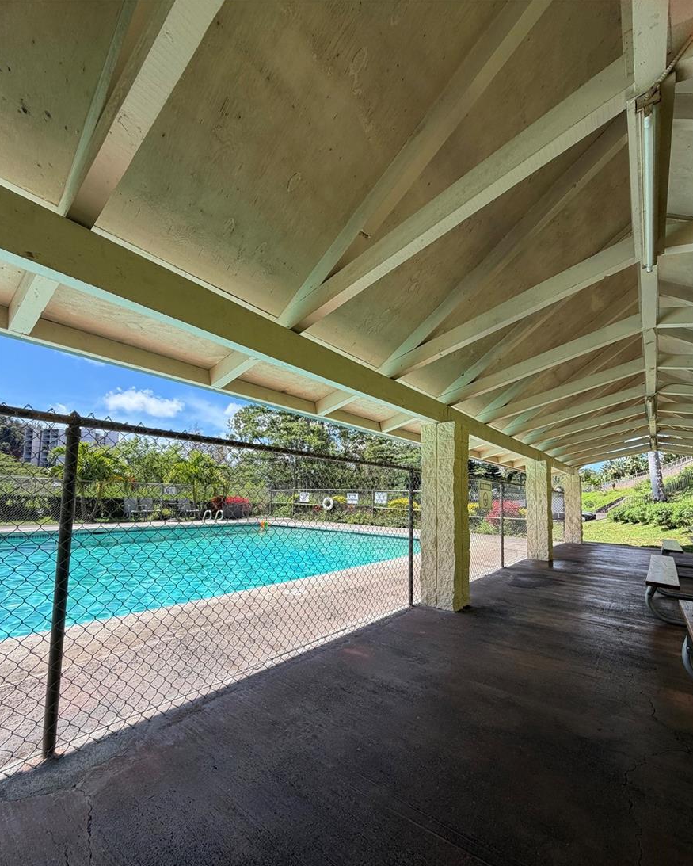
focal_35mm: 15
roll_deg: -1.6
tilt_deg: +5.0
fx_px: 384
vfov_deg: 96.5
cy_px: 473
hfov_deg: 84.1
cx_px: 352
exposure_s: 1/527
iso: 40
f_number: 2.2
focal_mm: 2.22
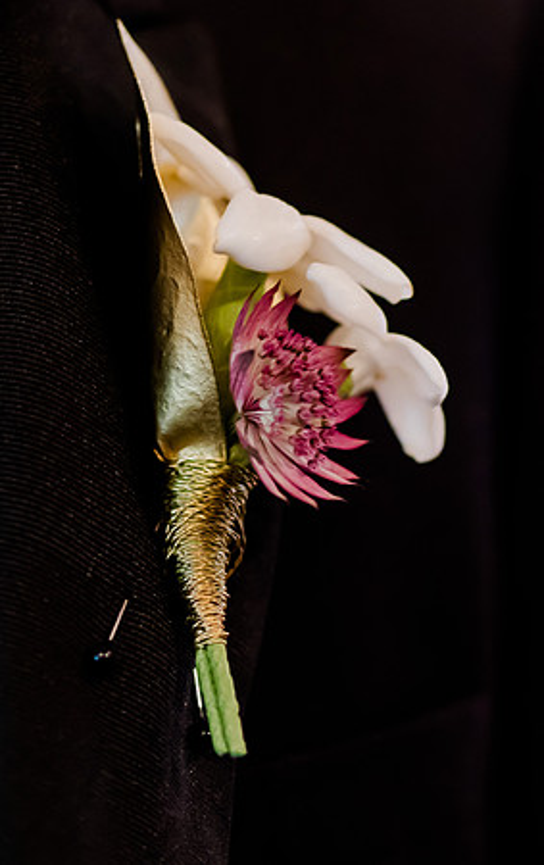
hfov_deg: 6.2
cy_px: 520
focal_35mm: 211
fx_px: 4988
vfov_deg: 9.9
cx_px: 462
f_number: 3
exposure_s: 1/200
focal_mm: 105
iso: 2000
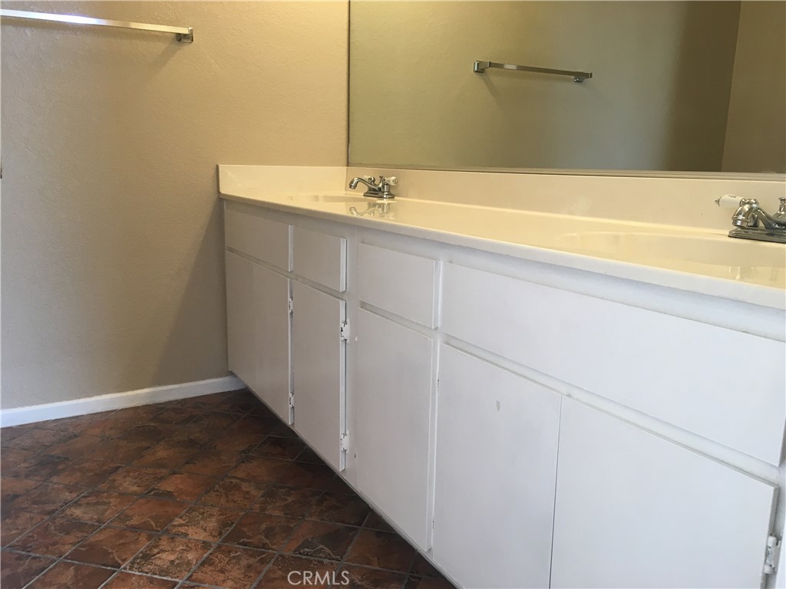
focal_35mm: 29
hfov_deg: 61.7
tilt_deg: -12.3
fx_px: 658
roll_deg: -1.4
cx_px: 393
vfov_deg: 48.2
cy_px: 294
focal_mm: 4.15
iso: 32
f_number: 2.2
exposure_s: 1/30
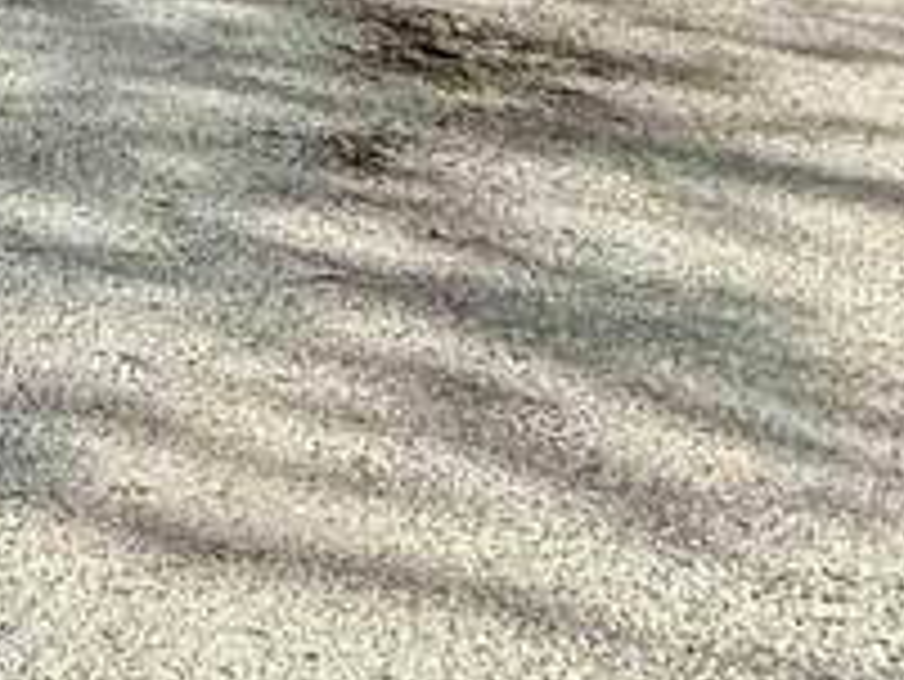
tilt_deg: +12.6
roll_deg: -0.1
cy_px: -1247
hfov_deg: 13.9
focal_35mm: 89
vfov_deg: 11.4
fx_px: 2326
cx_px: -1367
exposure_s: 1/4425
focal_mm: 2.22
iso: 50
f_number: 2.2
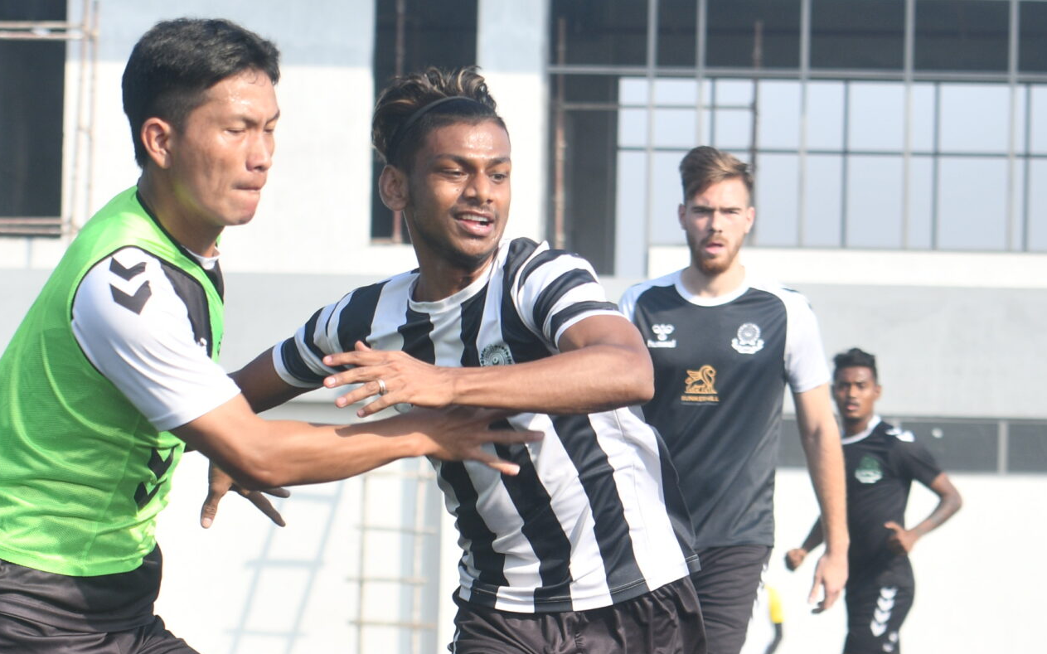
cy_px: 554
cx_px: 387
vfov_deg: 6.0
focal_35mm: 217
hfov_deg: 9.7
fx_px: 6191
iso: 160
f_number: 4.5
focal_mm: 70
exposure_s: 1/640
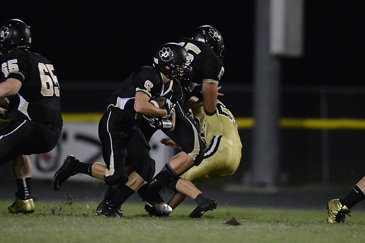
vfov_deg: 3.4
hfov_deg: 5.2
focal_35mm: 400
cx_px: 182
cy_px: 122
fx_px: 4056
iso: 12800
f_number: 2.8
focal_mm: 400
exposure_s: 1/640
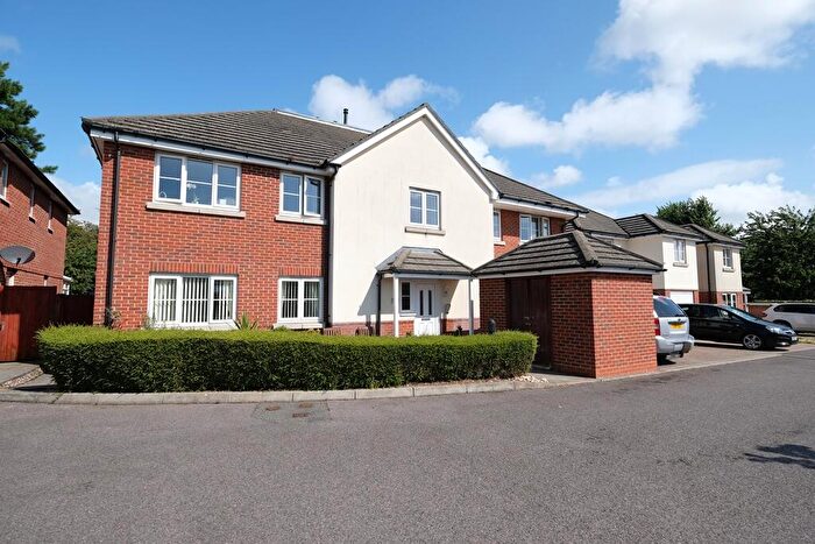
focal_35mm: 17
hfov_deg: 93.3
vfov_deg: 70.5
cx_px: 408
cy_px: 272
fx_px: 385
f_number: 5.6
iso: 200
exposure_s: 1/800
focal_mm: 11
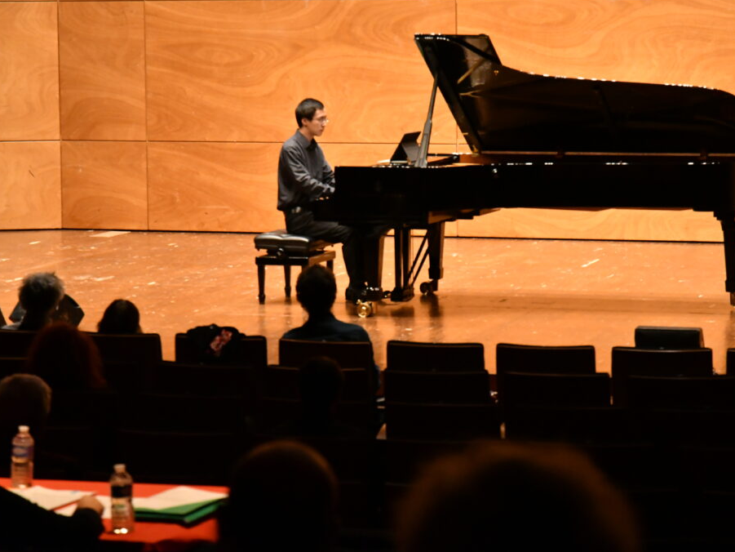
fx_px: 2506
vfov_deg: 12.6
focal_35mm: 118
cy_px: 274
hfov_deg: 16.7
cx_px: 393
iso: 6400
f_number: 5.6
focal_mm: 72
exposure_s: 1/160
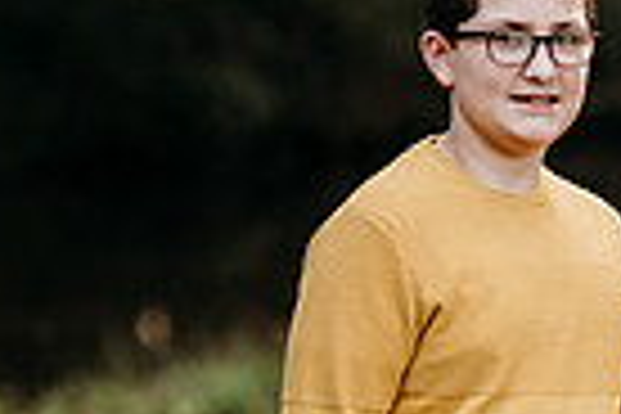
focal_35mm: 278
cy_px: 536
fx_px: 4795
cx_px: 626
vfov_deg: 4.9
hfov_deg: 7.4
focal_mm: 85
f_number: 2.2
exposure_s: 1/200
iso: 125
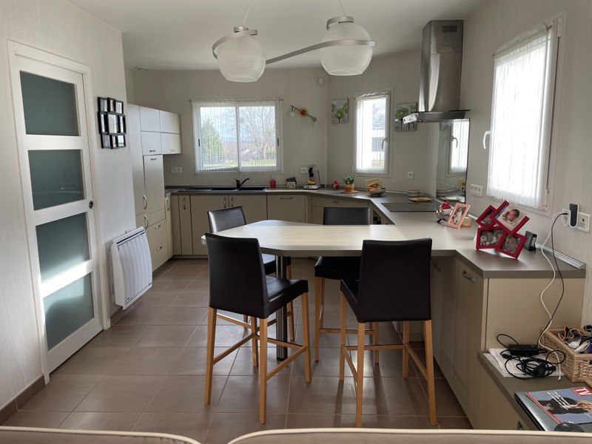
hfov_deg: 67.3
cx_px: 296
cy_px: 222
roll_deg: +0.3
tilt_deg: -8.7
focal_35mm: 26
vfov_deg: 53.1
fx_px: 445
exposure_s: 1/121
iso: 50
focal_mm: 4.2
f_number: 1.6
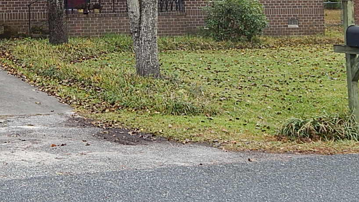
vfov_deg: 14.4
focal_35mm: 81
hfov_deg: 25.7
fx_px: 771
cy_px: -42
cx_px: 63
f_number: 3.4
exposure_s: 1/100
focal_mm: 6.8
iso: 125
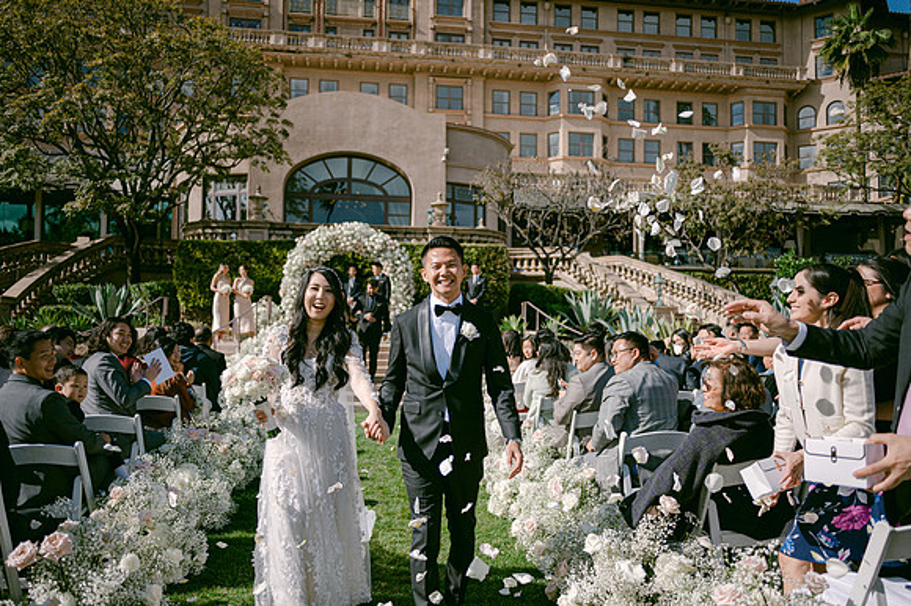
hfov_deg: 64.6
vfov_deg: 45.6
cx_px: 456
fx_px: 721
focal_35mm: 28
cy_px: 303
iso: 100
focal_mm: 28
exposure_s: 1/3200
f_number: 2.8
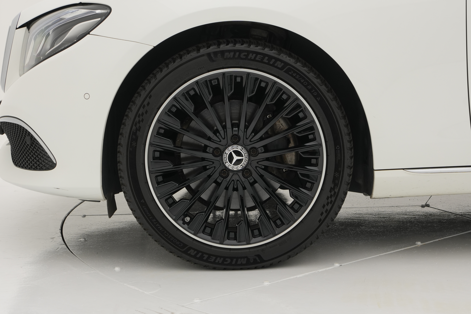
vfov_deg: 18.9
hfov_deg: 28.1
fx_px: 942
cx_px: 236
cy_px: 157
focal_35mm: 72
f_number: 7.1
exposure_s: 1/80
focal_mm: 48
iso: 250
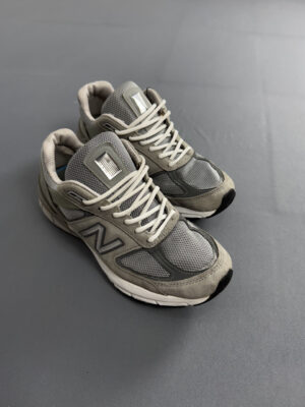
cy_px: 204
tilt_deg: -49.6
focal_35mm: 24
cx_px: 152
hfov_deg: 56.8
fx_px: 282
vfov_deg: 71.6
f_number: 1.78
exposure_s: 1/120
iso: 200
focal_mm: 6.76
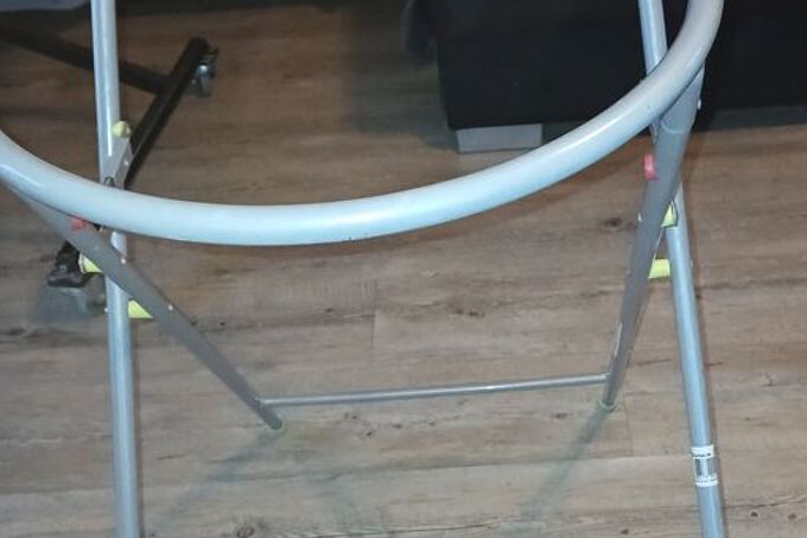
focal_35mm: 53
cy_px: 327
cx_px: 469
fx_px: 1188
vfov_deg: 25.4
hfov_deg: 37.4
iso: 400
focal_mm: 3.98
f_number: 1.8
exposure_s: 1/25
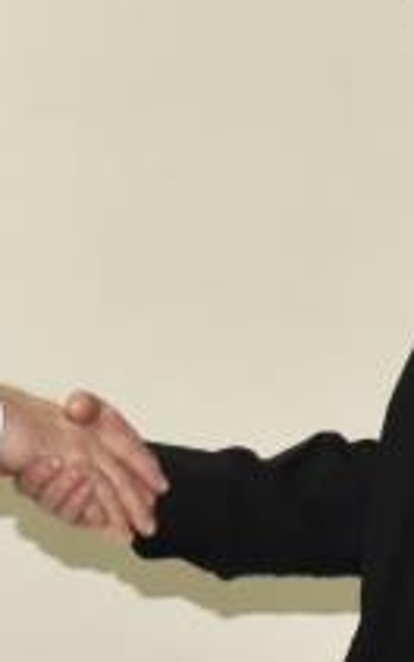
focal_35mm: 416
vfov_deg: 5.0
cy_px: 447
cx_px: -527
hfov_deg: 3.1
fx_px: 7505
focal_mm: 56
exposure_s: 1/60
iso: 1600
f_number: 8
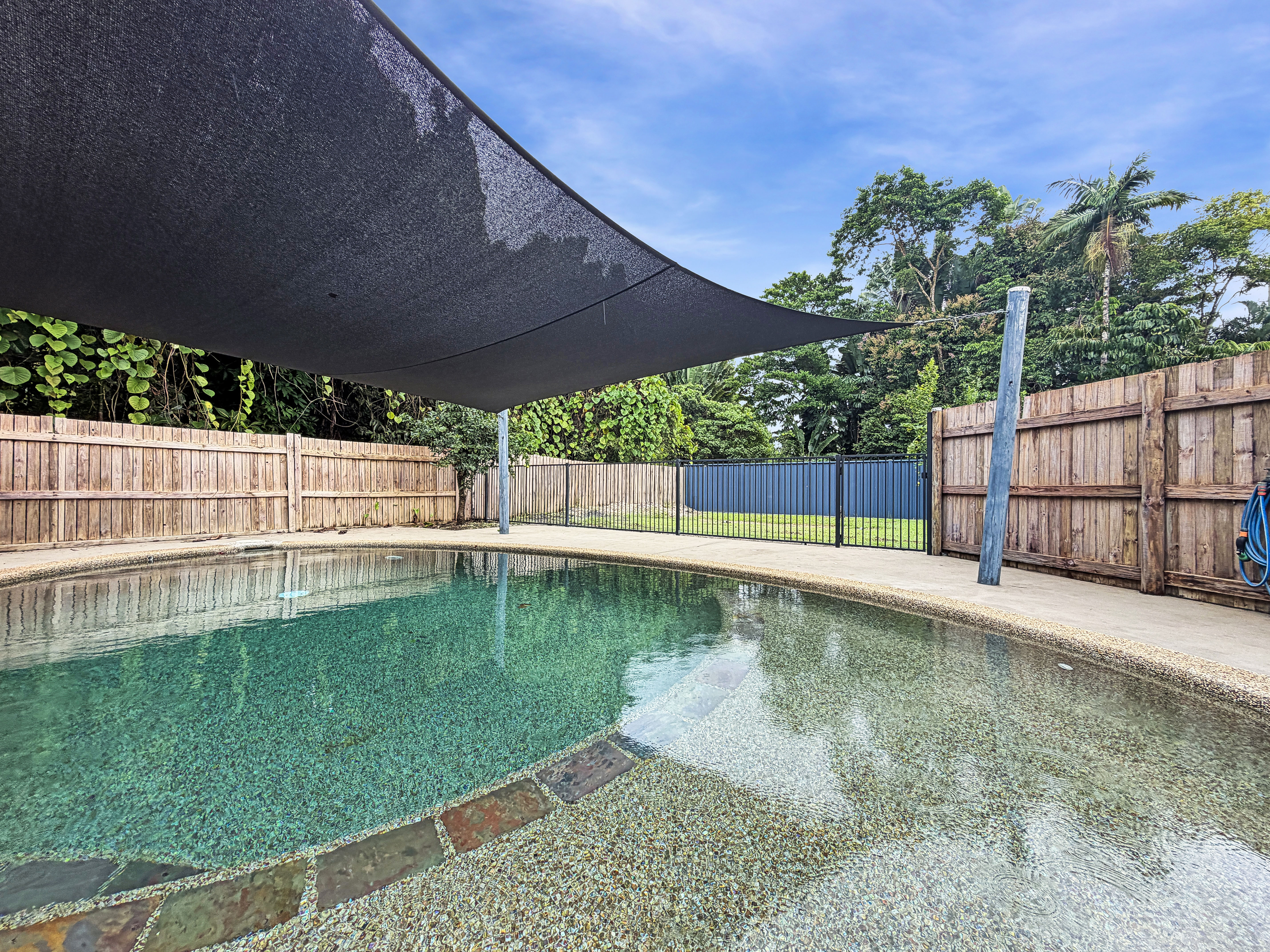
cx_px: 635
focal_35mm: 14
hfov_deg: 102.1
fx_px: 514
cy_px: 476
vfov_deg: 85.7
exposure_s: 1/220
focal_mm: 2.22
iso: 40
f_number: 2.2
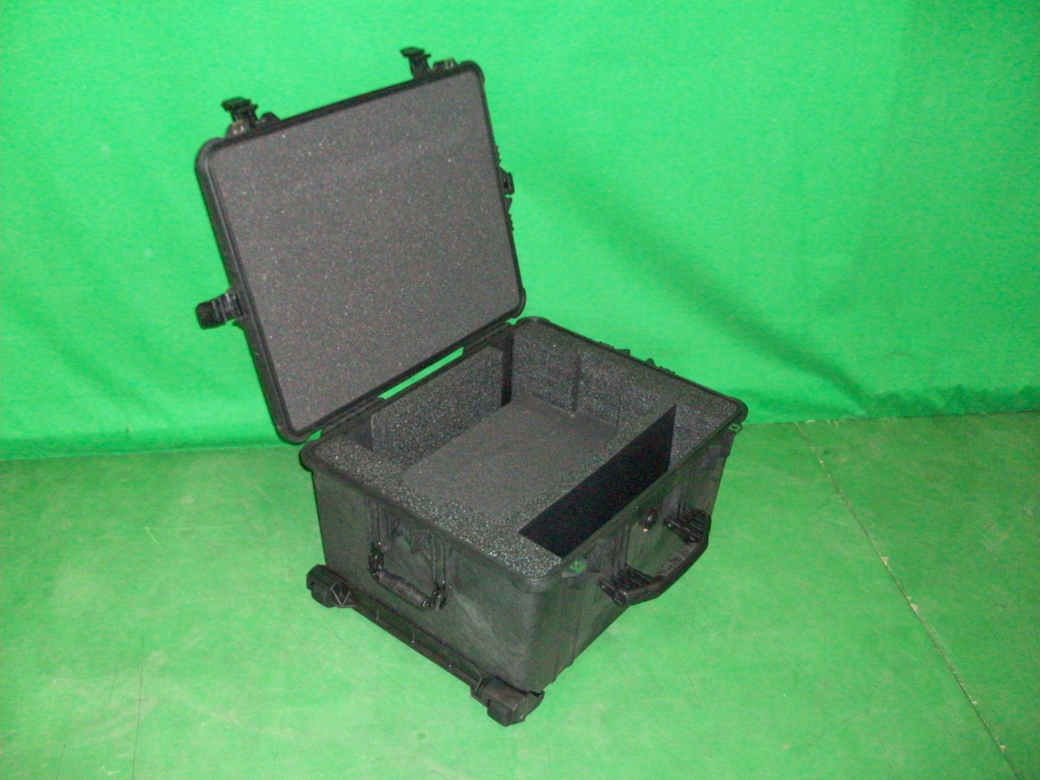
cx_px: 520
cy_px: 390
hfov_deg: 54.0
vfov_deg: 41.8
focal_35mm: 34
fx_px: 1021
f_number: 2.8
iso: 320
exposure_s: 1/60
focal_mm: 5.7
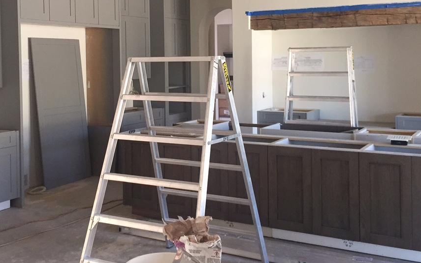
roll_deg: -0.1
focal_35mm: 46
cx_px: 196
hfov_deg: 43.5
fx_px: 528
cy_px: 74
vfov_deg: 27.7
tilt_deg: -1.2
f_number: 2.2
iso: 100
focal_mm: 4.15
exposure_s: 1/30
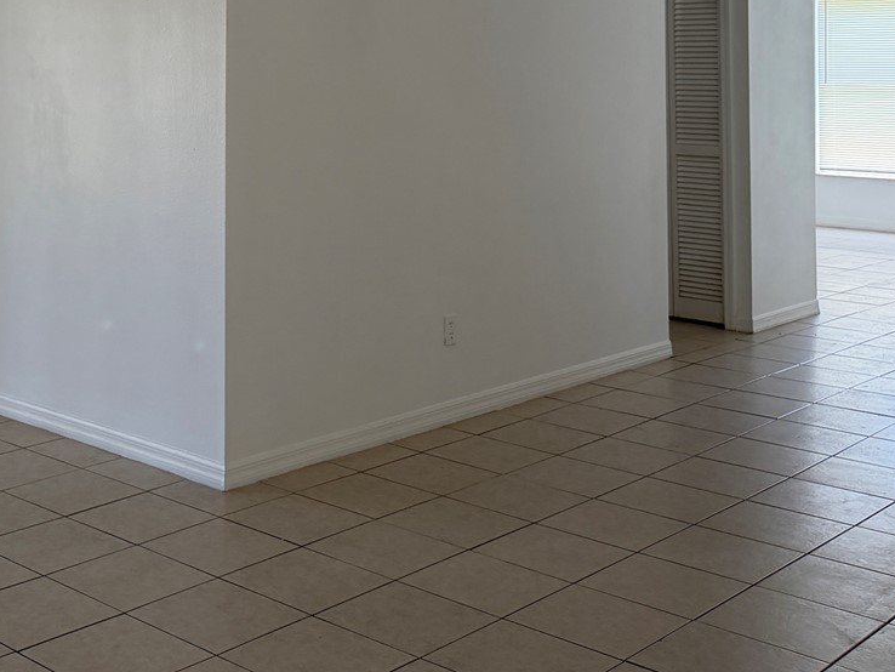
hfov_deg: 35.5
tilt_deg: +1.7
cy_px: 22
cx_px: 171
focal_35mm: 52
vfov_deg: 26.7
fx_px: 1345
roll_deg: +0.0
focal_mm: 6.76
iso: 160
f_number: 1.78
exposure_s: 1/223
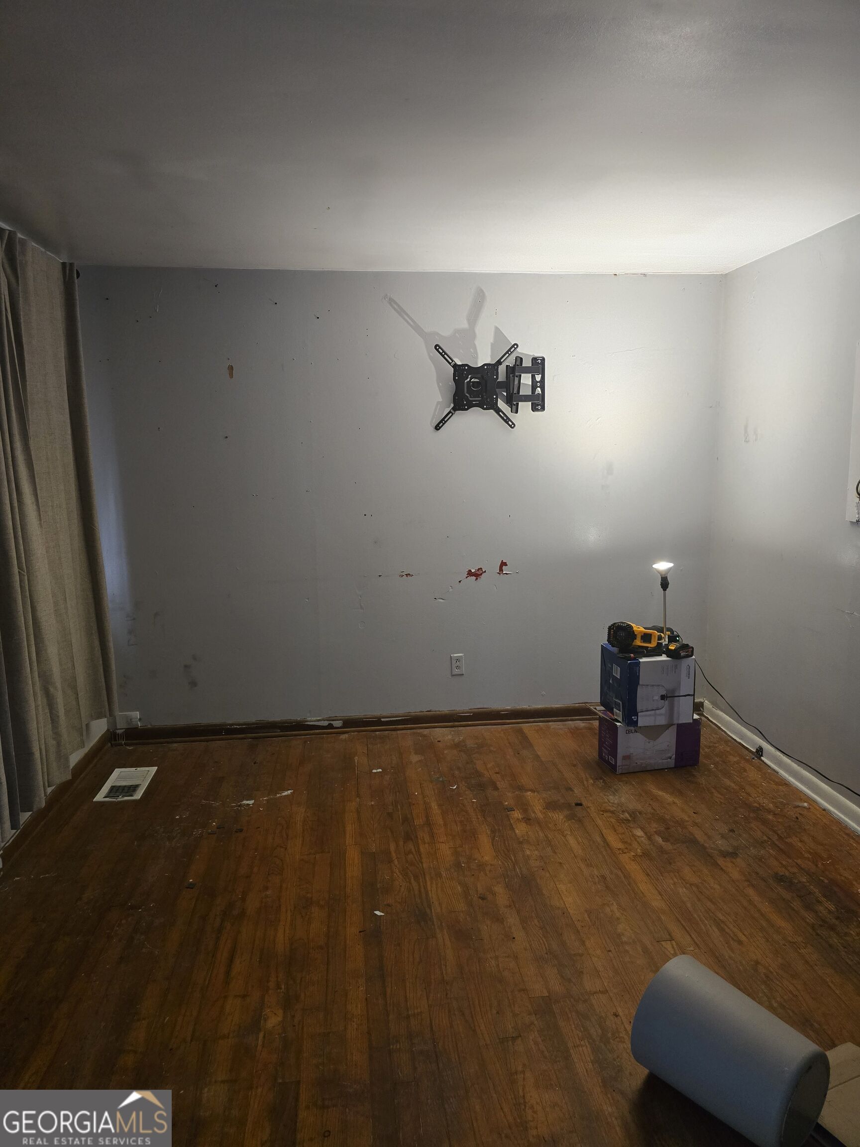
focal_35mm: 23
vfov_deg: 73.9
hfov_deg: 58.9
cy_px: 574
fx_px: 762
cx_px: 430
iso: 640
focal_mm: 6.3
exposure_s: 1/60
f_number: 1.7
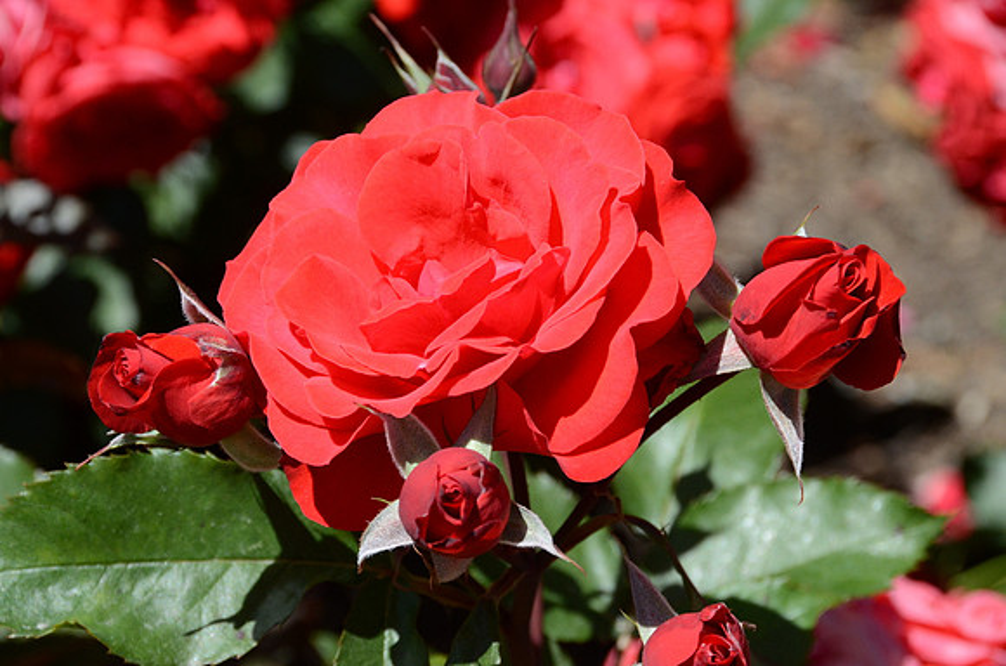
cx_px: 503
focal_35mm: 135
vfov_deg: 10.1
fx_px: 3764
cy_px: 333
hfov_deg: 15.2
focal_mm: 90
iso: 800
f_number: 10
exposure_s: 1/1600
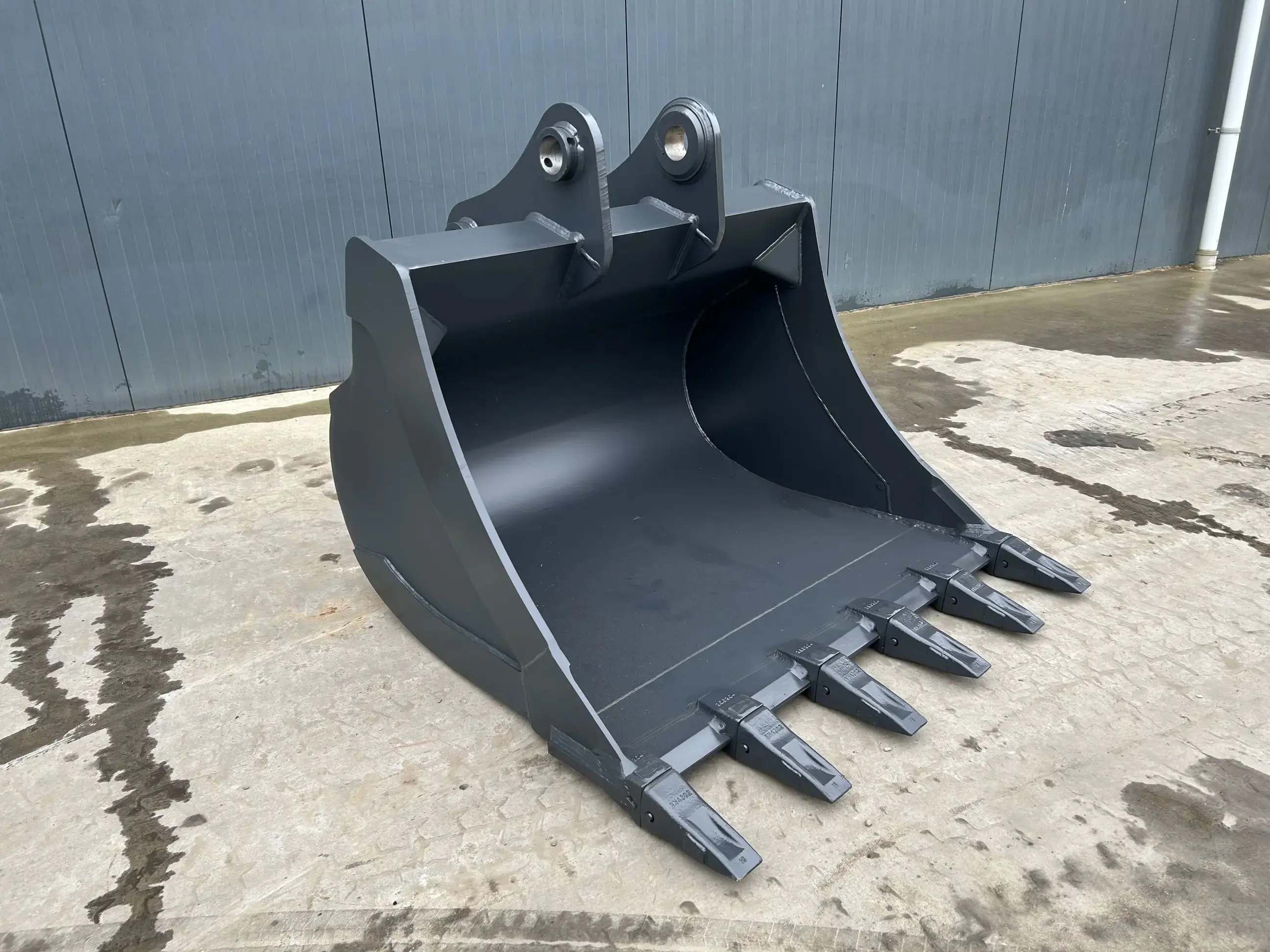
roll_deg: +1.8
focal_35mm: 26
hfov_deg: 67.3
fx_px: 954
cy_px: 476
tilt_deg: -23.2
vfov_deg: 53.1
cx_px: 635
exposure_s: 1/121
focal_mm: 5.7
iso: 50
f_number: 1.5
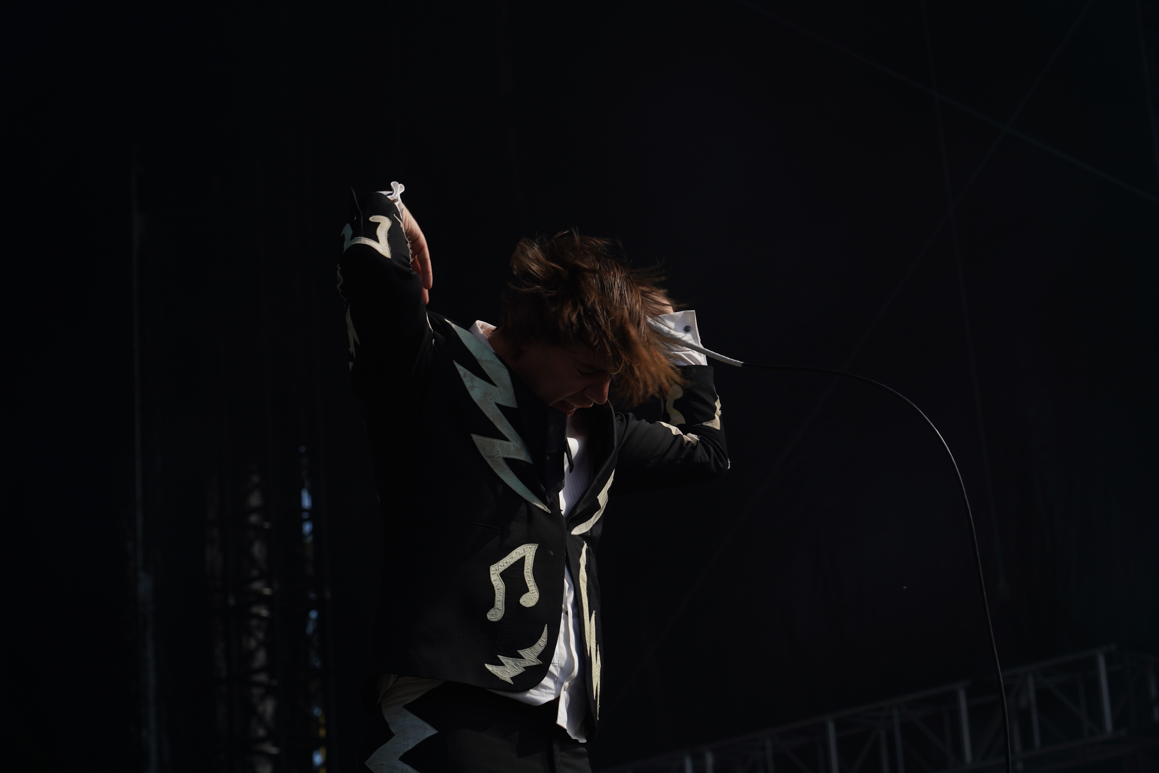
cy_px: 386
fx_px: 3380
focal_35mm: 105
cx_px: 580
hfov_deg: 19.5
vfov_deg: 13.0
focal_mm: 105
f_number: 7.1
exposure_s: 1/400
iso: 100
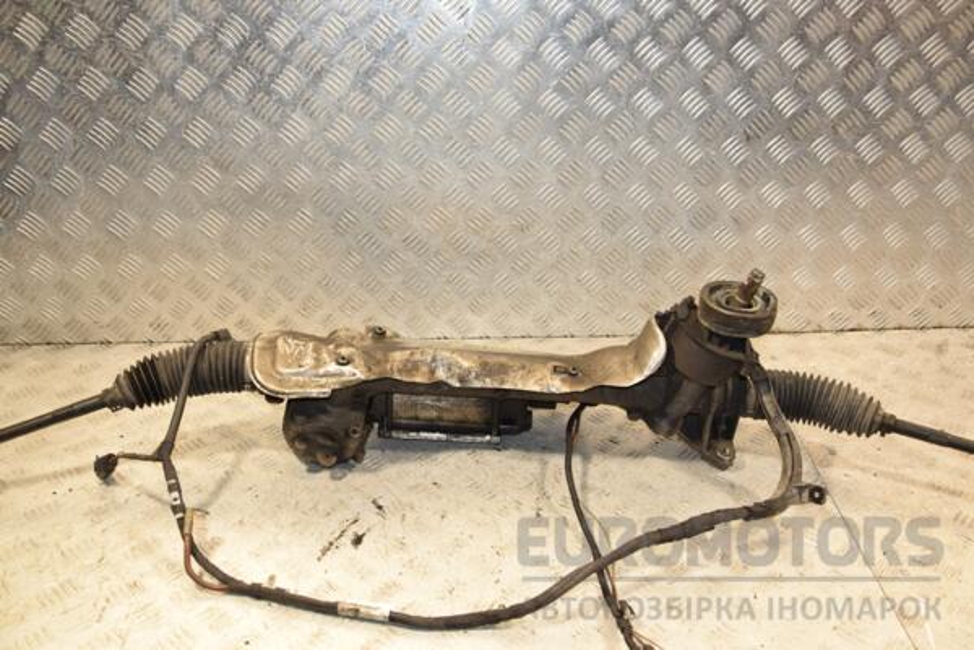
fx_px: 893
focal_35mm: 33
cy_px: 325
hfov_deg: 57.2
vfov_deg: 40.0
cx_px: 487
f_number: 5.6
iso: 800
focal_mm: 22
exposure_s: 1/200
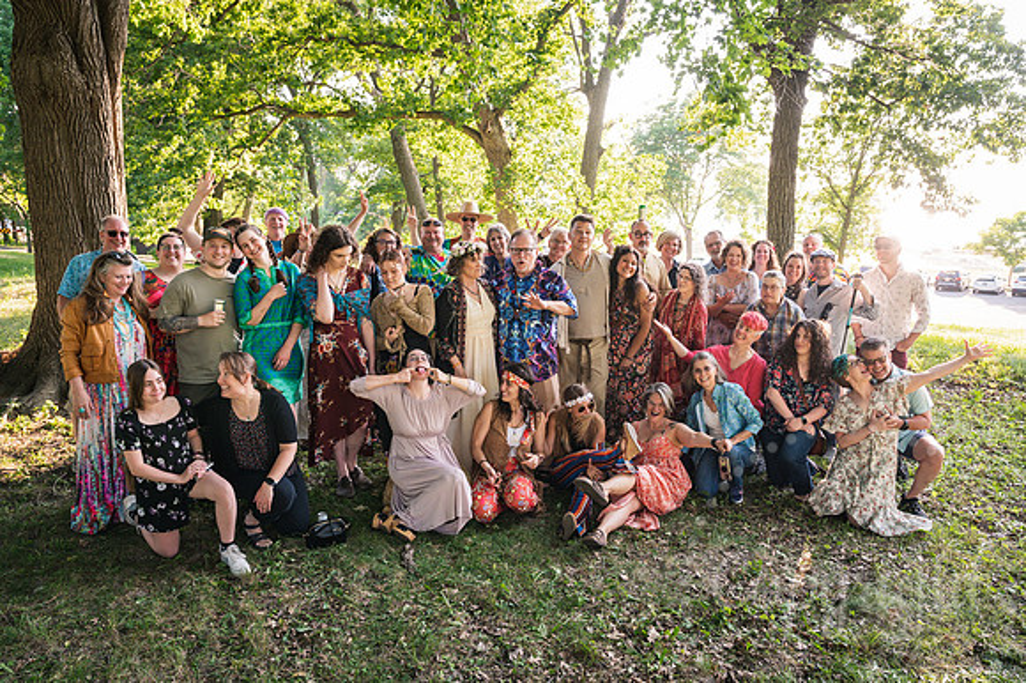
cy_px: 342
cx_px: 513
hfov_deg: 69.4
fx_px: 741
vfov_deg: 49.5
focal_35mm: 26
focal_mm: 26
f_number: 5.6
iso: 800
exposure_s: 1/250
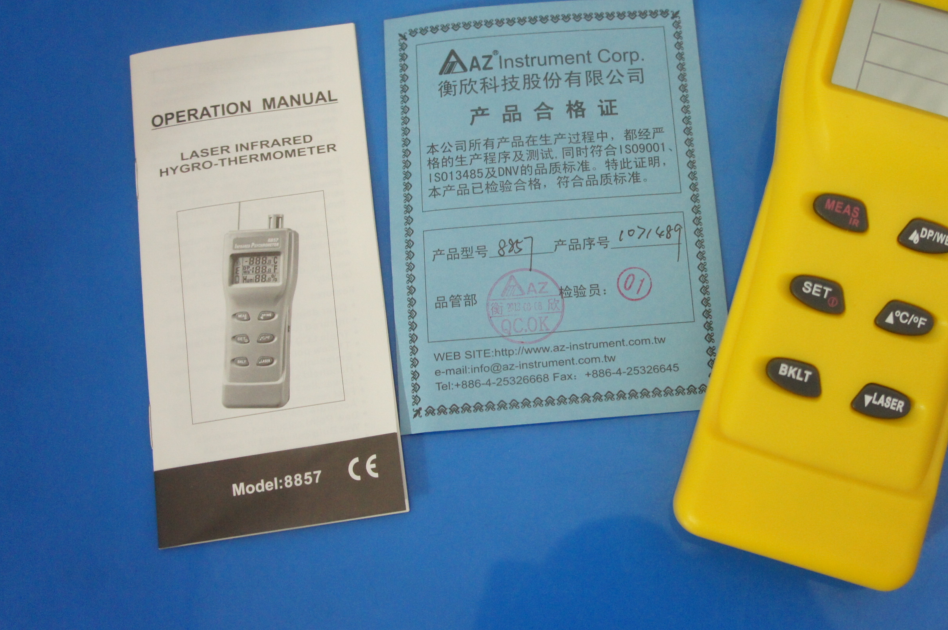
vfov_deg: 30.6
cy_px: 268
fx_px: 1150
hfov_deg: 44.1
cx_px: 637
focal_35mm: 44
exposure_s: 1/13
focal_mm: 21
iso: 1600
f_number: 4
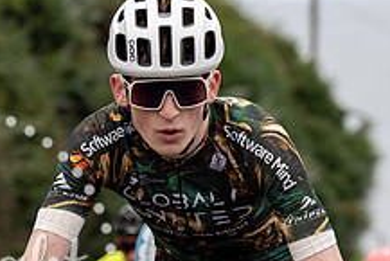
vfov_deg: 5.0
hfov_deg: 7.5
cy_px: 181
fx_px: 2981
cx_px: 228
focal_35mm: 275
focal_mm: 103
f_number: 3.5
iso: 320
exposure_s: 1/1000
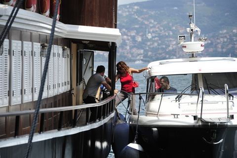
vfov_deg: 6.9
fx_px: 1315
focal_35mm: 200
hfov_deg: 10.3
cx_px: 118
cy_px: 79
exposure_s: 1/3200
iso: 800
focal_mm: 200
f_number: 5.6
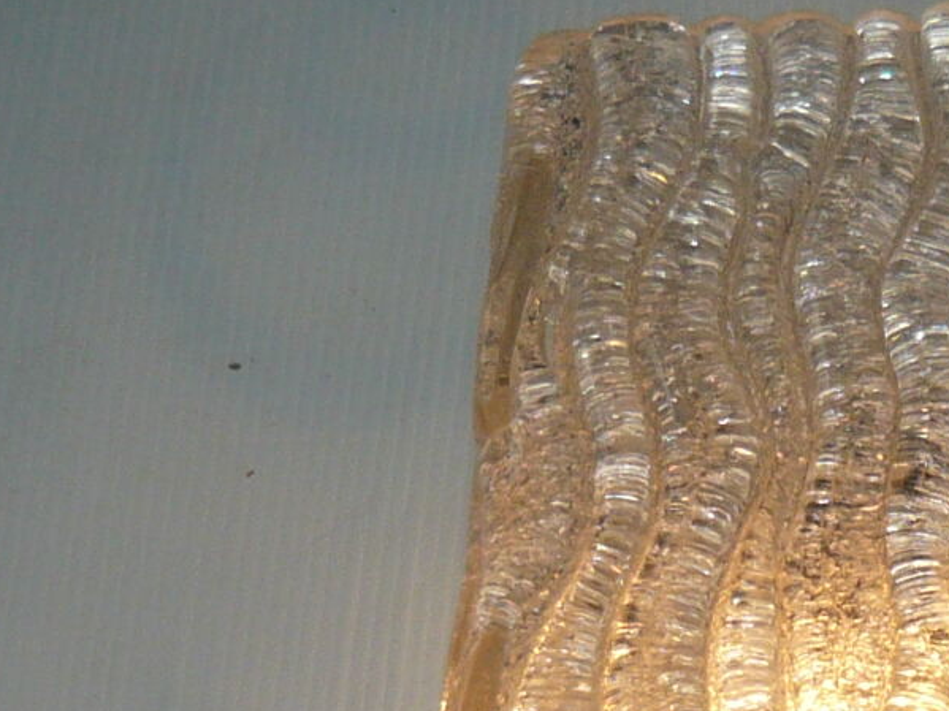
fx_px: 4248
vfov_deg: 9.5
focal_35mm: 155
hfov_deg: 12.6
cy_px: 806
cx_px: 920
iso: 100
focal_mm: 6
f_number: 2.9
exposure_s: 1/500
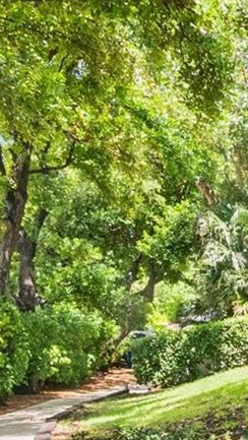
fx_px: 677
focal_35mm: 58
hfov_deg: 17.4
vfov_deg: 34.6
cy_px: 370
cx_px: 431
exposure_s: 1/200
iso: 200
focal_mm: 10
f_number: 8
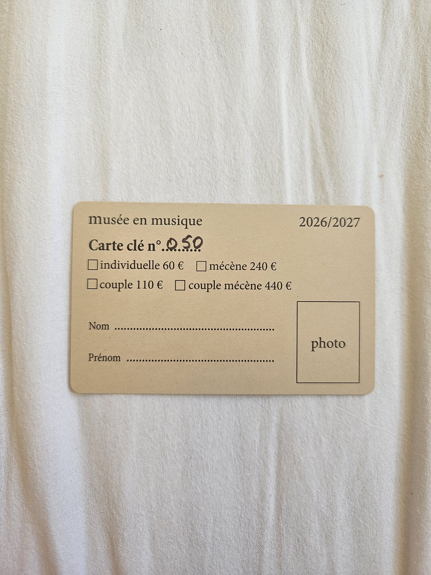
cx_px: 216
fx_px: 382
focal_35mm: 23
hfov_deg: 58.9
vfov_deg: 73.9
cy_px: 288
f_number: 1.8
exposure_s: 1/190
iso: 80
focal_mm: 5.4
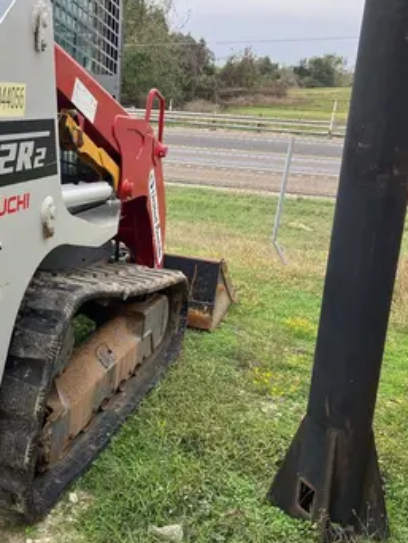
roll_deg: -3.0
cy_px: 237
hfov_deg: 30.4
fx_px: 706
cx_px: 17
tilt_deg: -12.5
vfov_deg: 42.0
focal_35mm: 45
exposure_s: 1/615
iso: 32
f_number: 1.8
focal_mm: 3.99
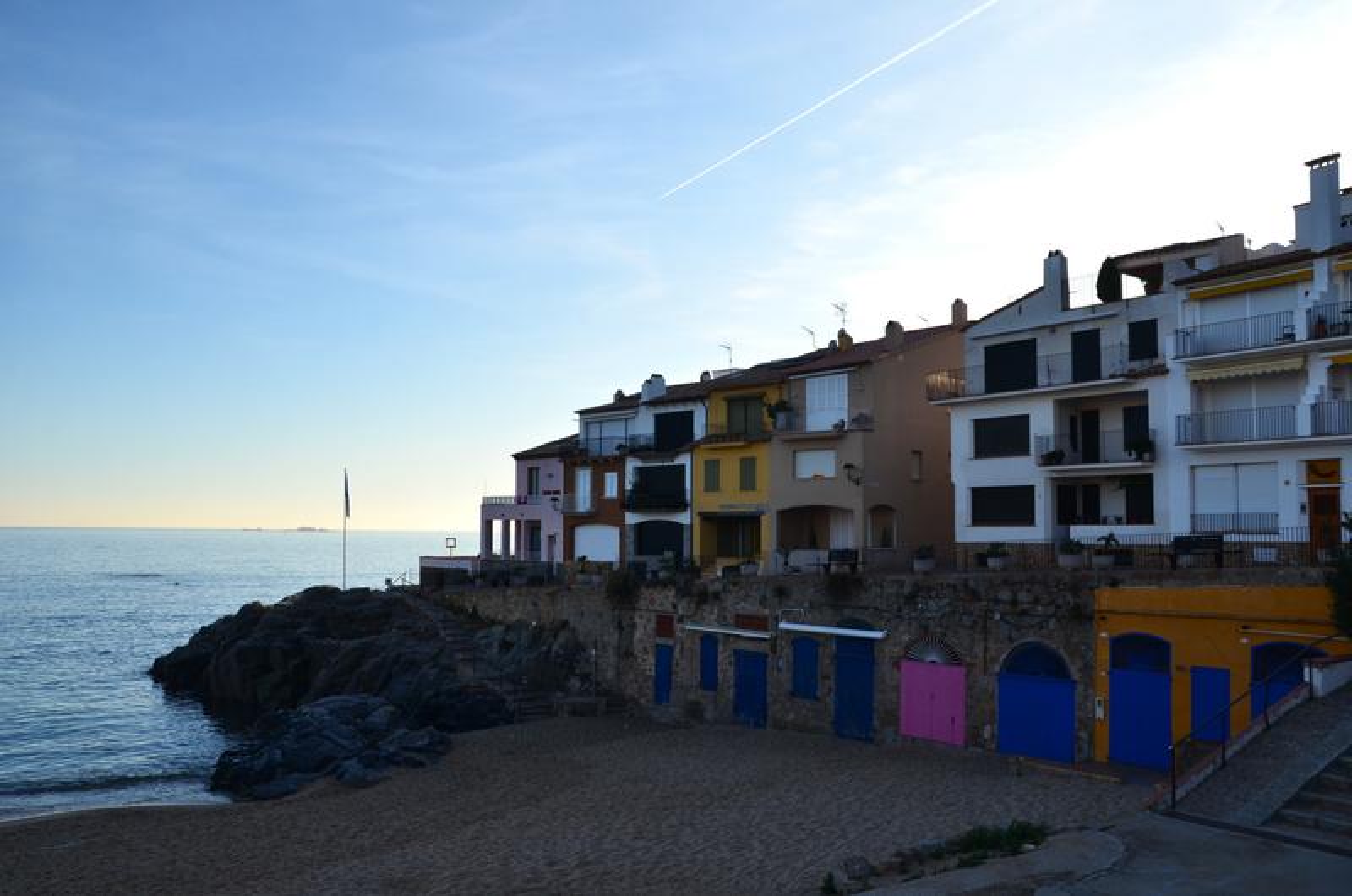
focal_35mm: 32
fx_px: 1181
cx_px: 676
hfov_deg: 59.6
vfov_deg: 41.5
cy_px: 448
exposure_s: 1/160
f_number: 9
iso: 320
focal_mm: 21
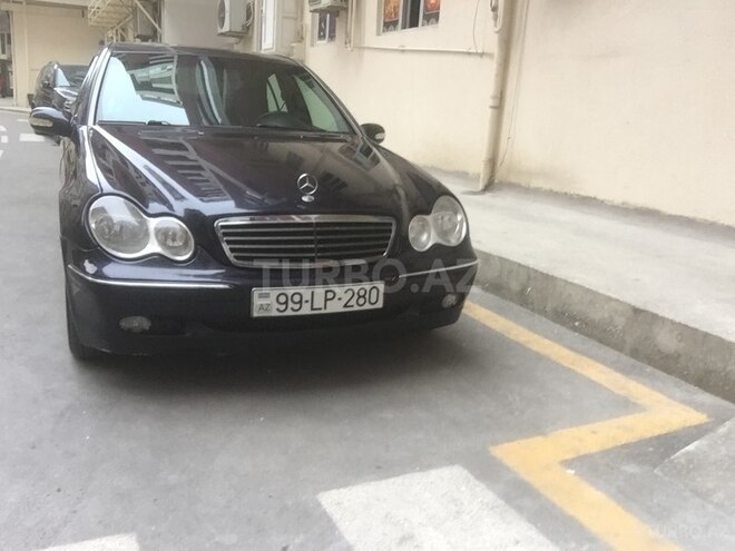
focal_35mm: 31
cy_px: 276
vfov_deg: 45.4
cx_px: 368
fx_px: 658
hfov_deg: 58.4
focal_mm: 2.65
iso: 40
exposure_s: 1/50
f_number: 2.2
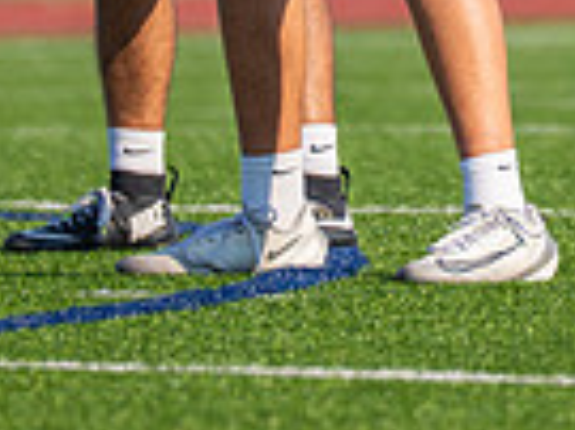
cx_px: 482
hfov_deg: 1.7
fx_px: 19666
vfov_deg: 1.3
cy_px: -483
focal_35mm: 1185
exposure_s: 1/2500
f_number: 2.8
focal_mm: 200
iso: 125
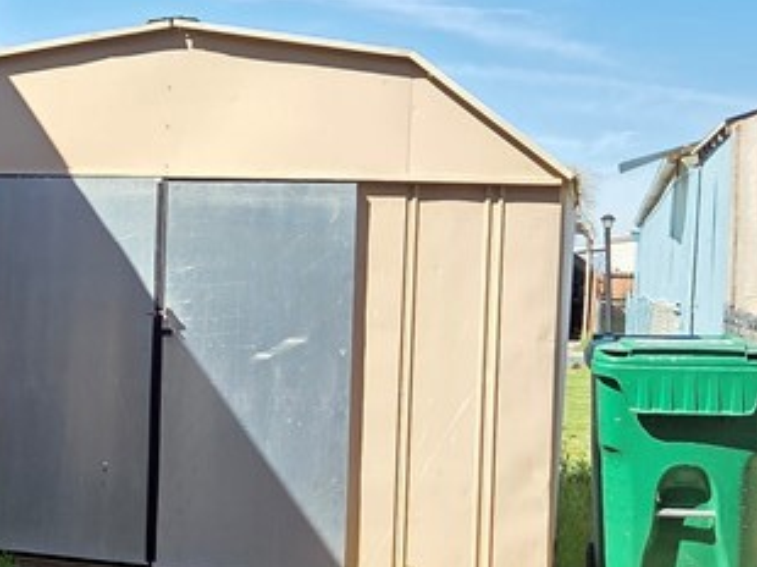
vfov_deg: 19.4
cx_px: -63
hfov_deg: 24.1
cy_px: 301
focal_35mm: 76
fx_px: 1661
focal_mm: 5.4
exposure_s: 1/2635
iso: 80
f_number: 1.8
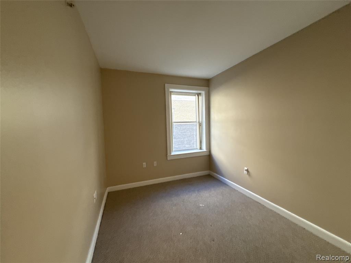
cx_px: 176
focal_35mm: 14
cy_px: 132
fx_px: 142
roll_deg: +2.2
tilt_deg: -1.1
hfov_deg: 102.1
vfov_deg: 85.7
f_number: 2.2
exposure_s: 1/120
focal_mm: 2.22
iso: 400
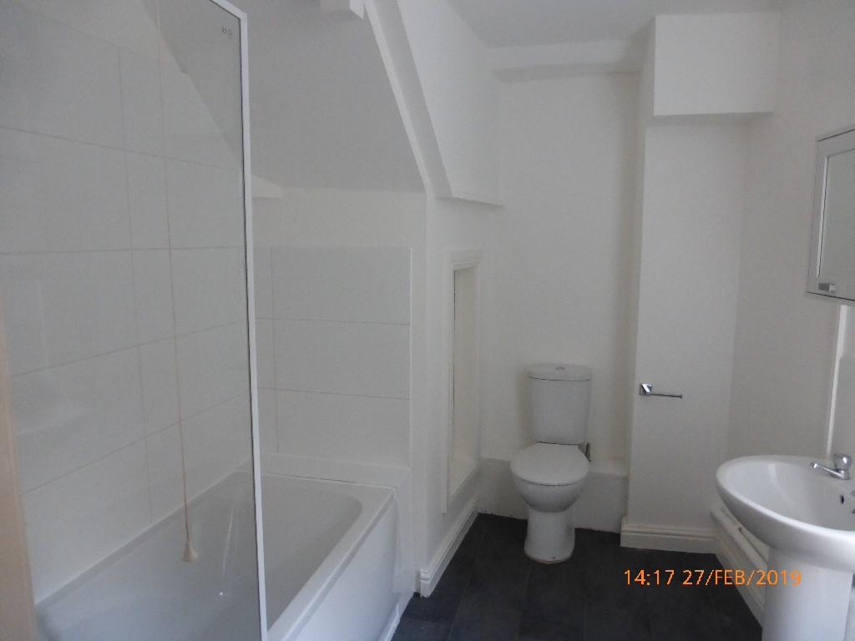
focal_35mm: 24
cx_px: 428
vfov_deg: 56.8
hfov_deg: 71.6
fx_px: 593
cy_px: 320
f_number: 3.3
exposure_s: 1/30
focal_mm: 4.3
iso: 400
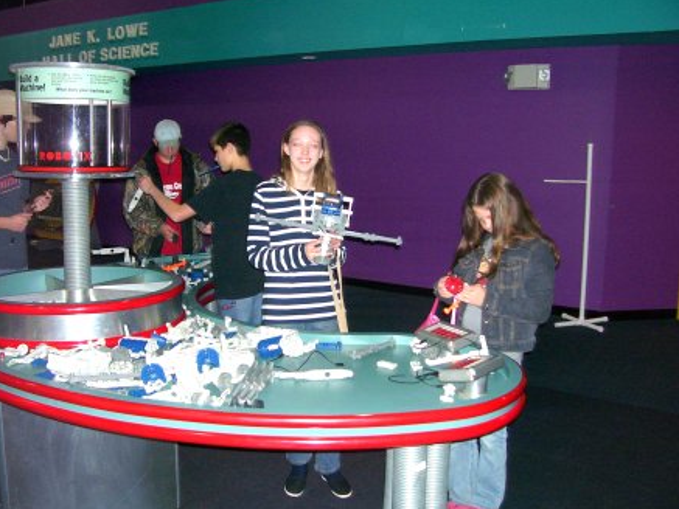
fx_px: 687
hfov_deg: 52.6
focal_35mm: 35
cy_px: 253
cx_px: 333
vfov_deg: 40.7
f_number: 2.7
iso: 125
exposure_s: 1/60
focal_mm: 5.6
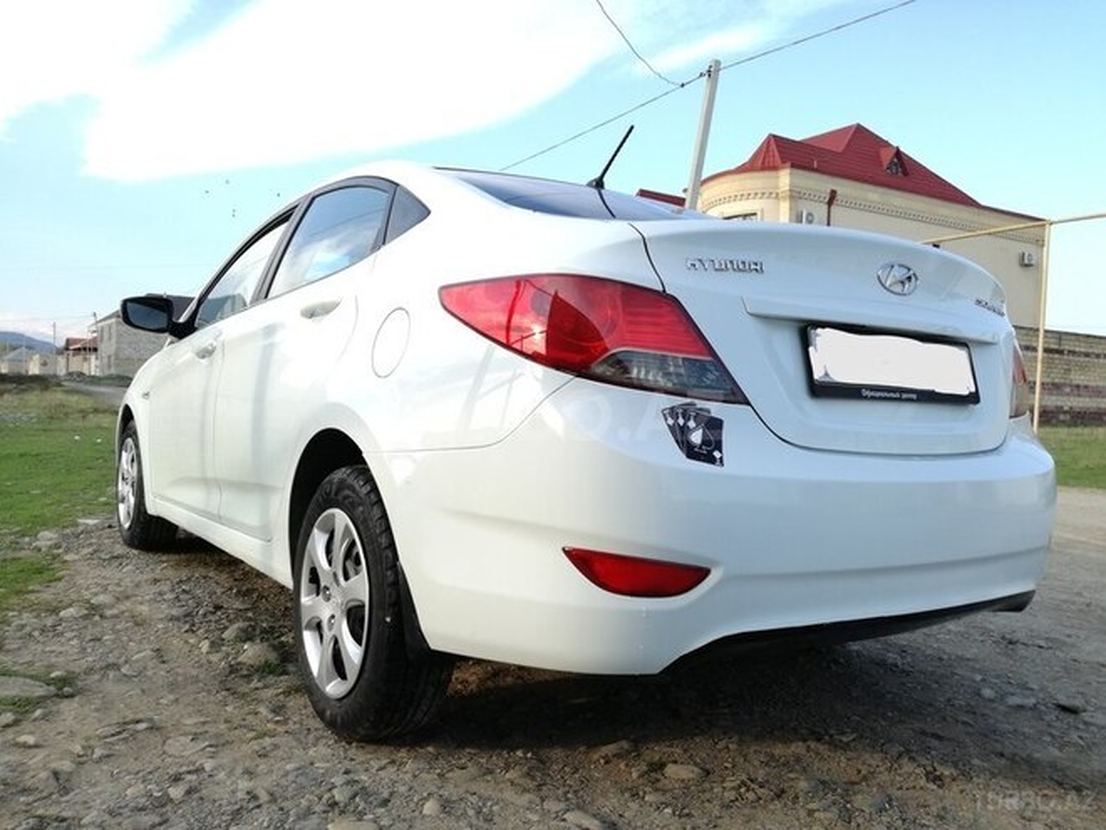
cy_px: 415
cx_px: 553
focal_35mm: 27
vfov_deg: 51.4
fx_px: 863
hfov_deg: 65.3
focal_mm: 3.79
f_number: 2
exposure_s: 1/309
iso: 50
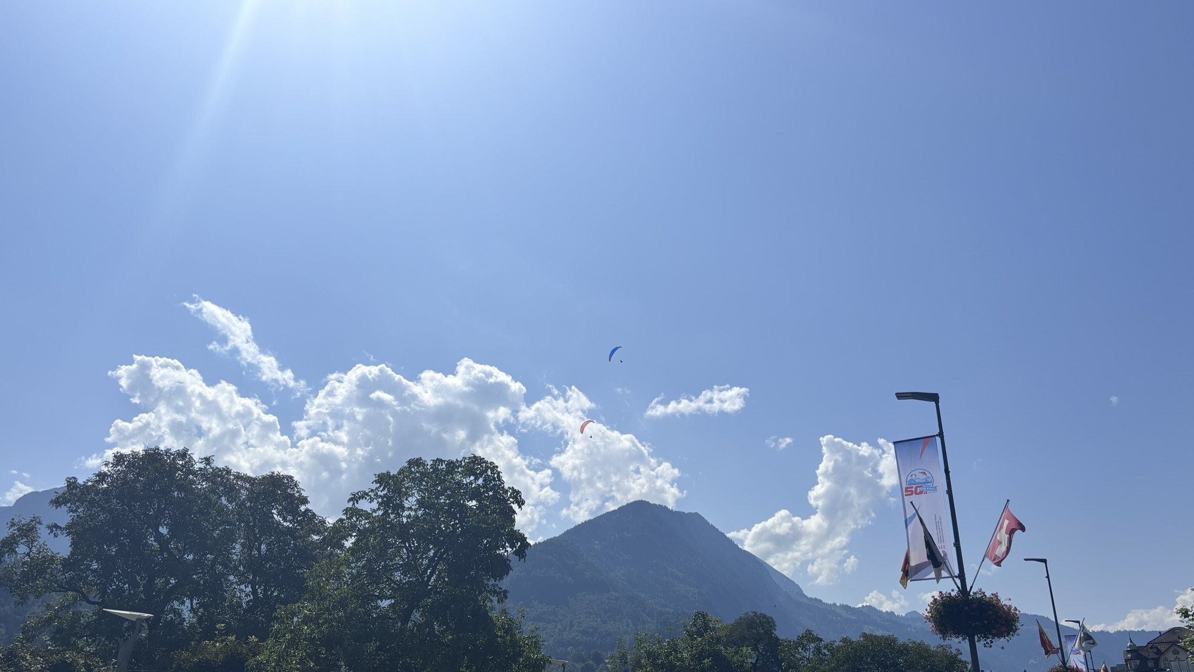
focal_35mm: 29
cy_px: 407
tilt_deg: +20.0
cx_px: 590
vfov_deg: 40.0
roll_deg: +1.5
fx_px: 918
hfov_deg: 66.1
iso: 50
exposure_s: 1/9091
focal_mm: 5.96
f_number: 1.6
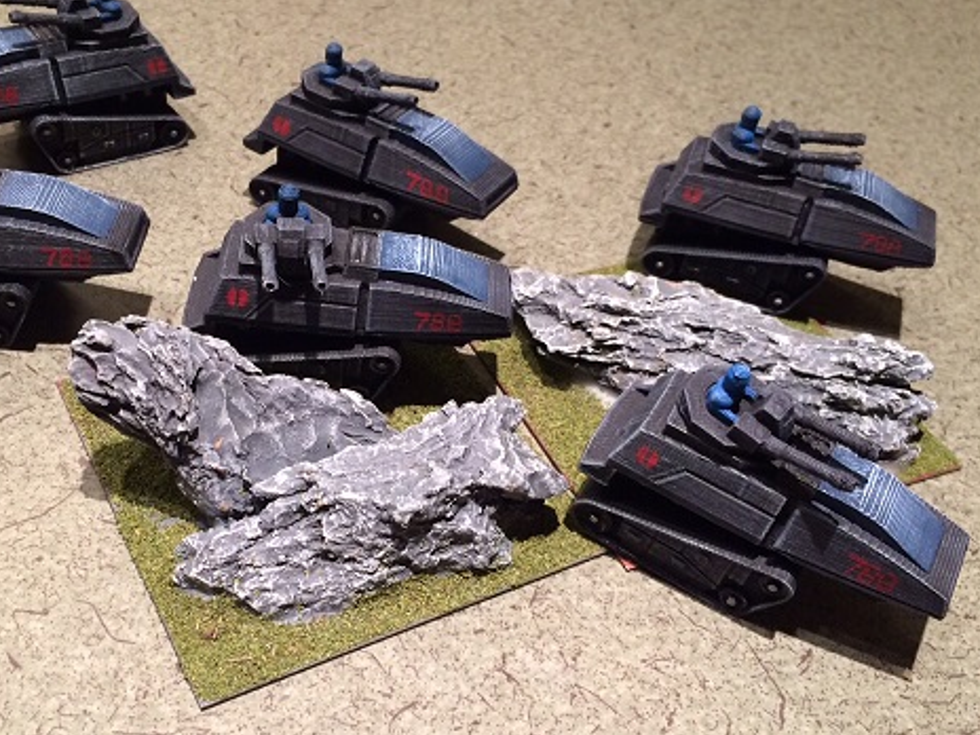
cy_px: 401
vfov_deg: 35.9
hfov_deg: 46.5
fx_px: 1132
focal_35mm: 40
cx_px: 395
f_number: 2.2
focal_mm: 4.15
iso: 125
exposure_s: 1/30
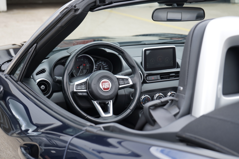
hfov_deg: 28.8
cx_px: 120
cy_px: 80
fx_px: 465
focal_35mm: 70
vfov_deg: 19.5
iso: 100
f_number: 5.6
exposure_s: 1/80
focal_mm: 70
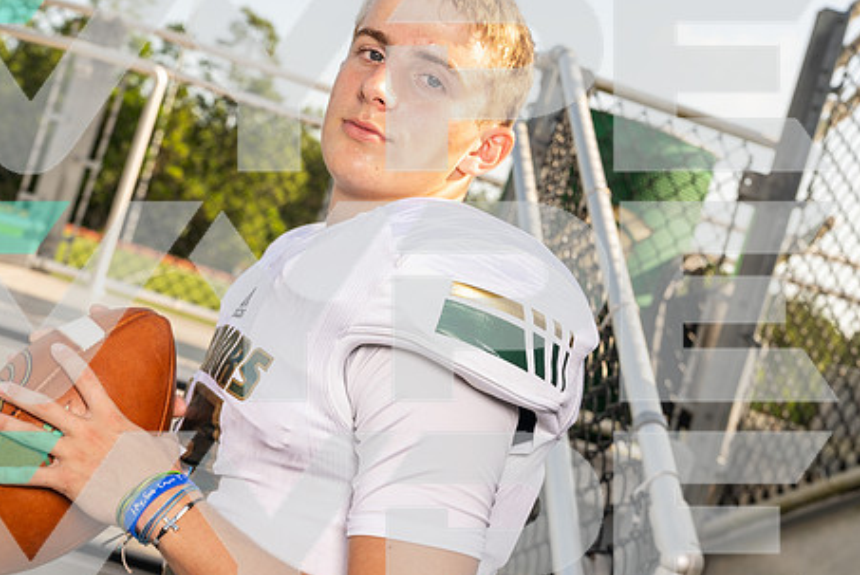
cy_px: 303
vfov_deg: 24.7
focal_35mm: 55
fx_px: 1315
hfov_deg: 36.1
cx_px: 355
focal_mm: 43
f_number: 5.6
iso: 125
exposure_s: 1/250
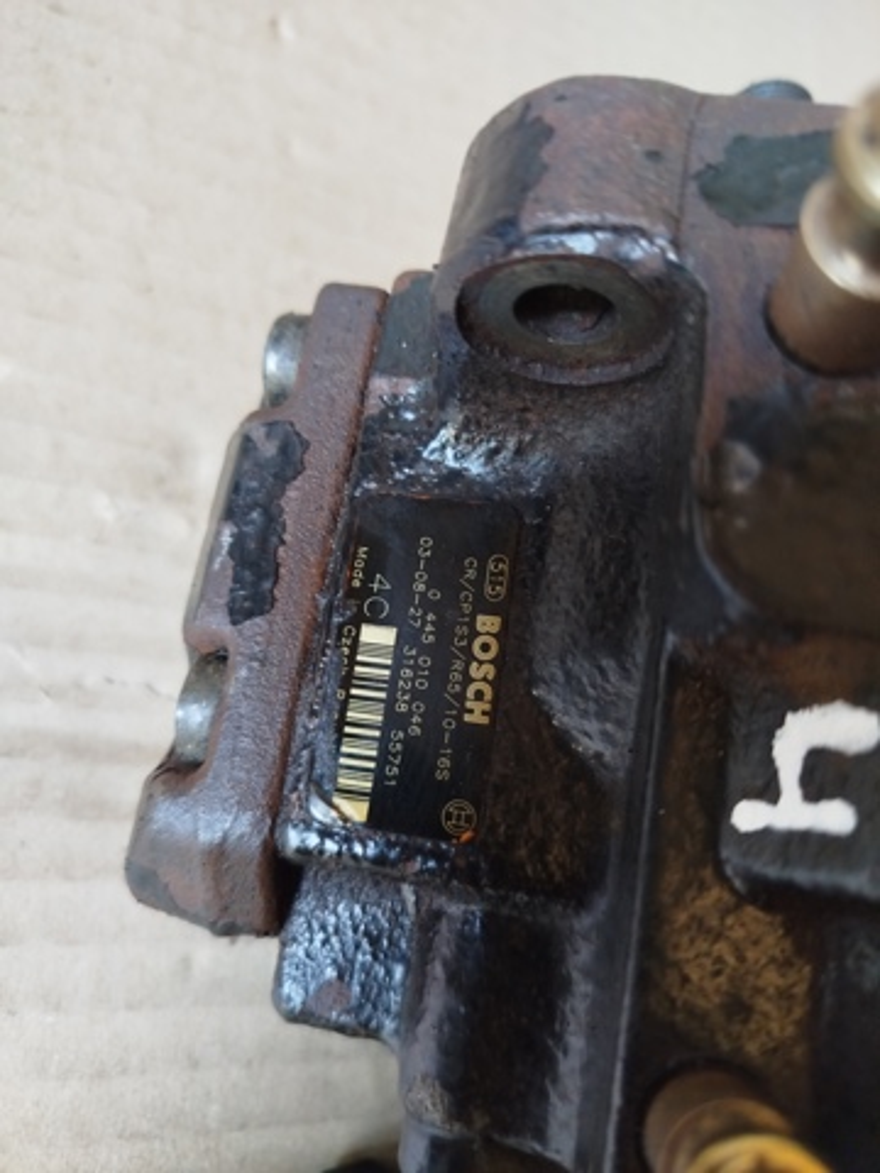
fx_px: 813
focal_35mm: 24
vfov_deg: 71.6
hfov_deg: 56.8
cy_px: 586
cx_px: 440
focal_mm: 5.31
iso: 400
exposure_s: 1/33
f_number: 1.7
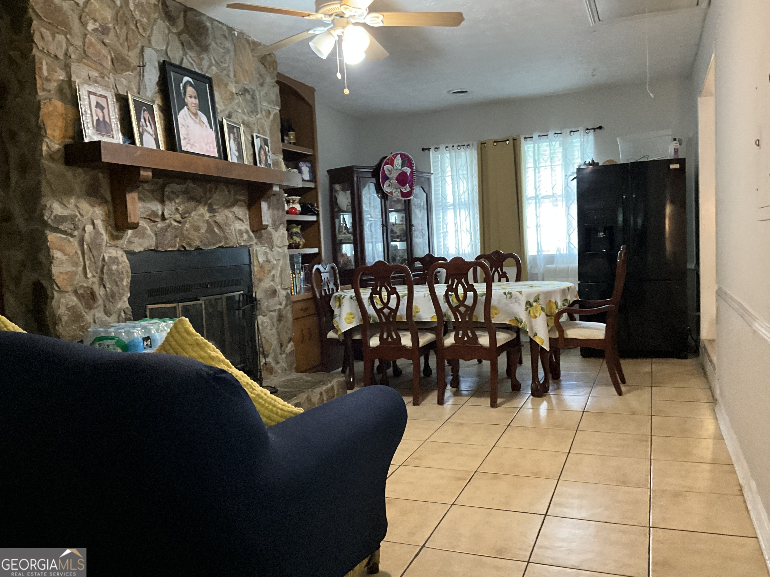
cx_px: 385
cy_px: 288
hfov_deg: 61.7
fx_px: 645
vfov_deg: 48.2
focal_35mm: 29
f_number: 1.8
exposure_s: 1/30
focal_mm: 3
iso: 400
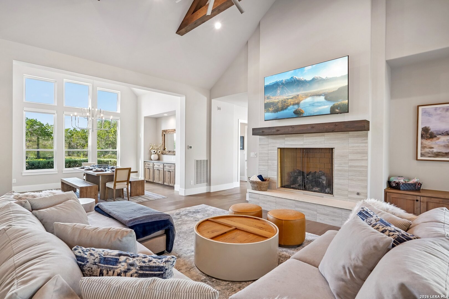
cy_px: 150
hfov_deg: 90.0
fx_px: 224
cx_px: 224
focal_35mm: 18
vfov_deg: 67.4
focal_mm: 18
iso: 400
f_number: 8
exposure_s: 1/20
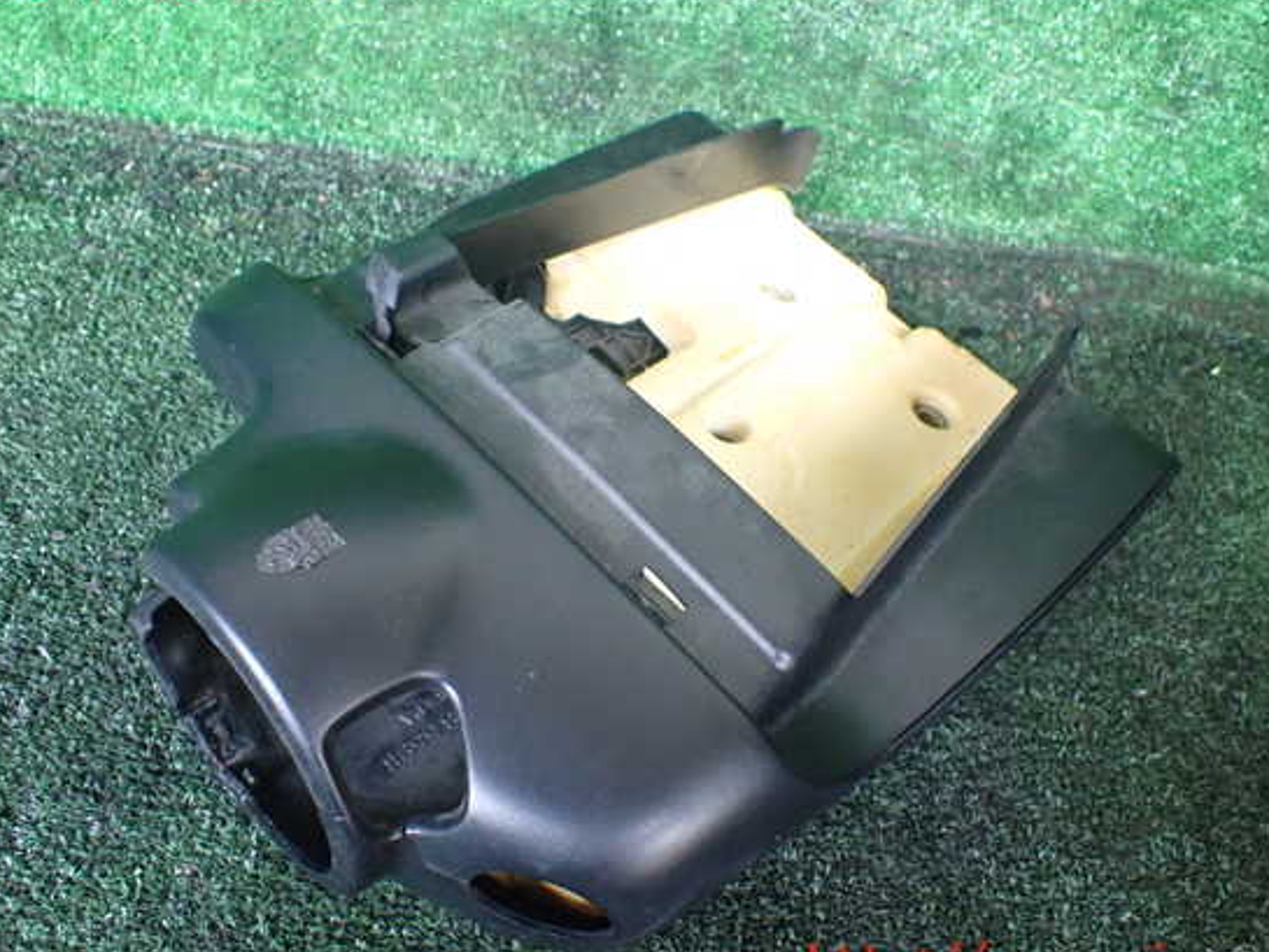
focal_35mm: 33
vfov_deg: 43.0
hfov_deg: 55.3
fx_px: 1210
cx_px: 636
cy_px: 473
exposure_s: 1/125
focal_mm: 5.4
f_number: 2.3
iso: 800
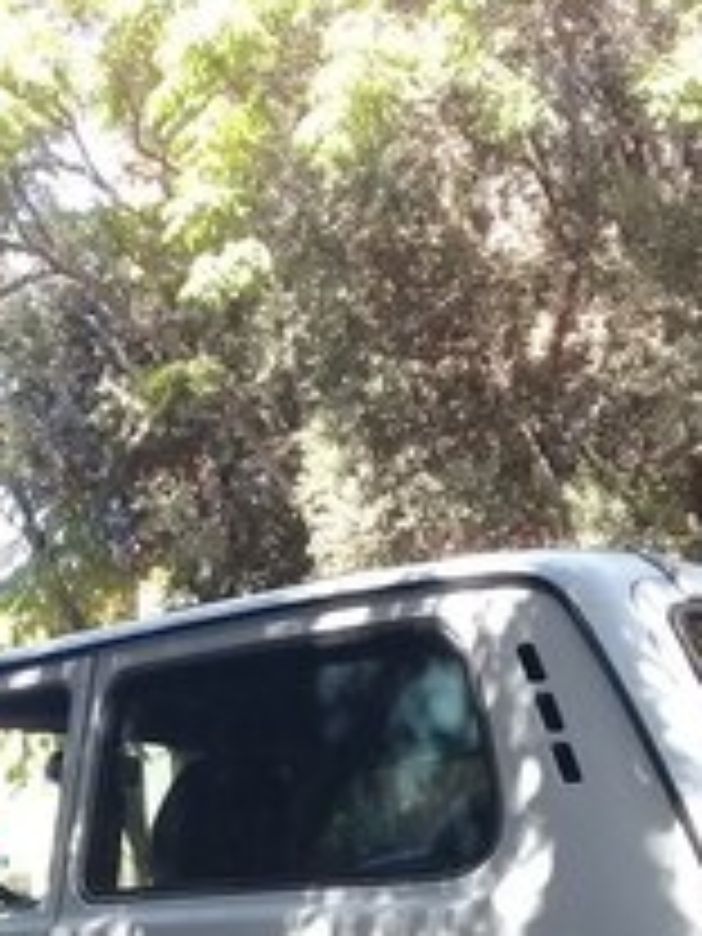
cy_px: 1053
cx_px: 126
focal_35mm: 74
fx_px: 2001
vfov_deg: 24.4
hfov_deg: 19.7
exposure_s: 1/120
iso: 50
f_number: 2.2
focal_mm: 3.3
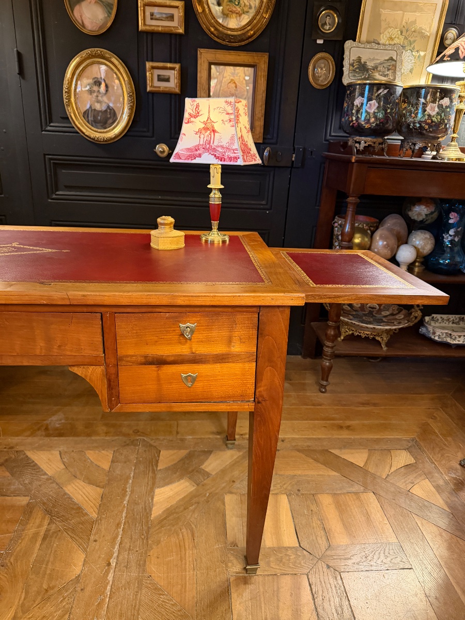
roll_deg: -2.9
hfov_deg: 56.8
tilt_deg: -18.8
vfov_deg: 71.6
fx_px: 430
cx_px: 232
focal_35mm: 24
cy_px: 310
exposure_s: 1/33
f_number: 1.78
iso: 640
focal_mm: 6.76
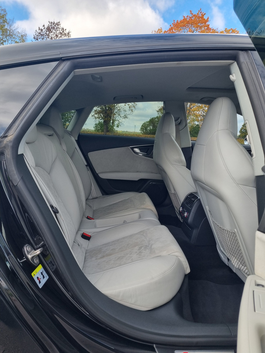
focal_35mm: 26
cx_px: 132
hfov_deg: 53.1
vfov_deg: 67.3
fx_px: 265
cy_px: 176
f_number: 1.8
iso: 50
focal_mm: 5.4
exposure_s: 1/718
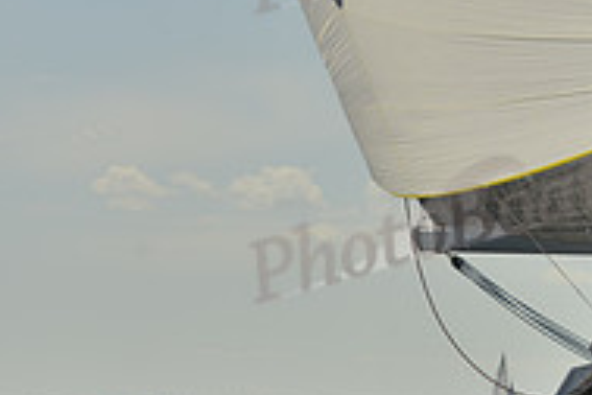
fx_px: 4785
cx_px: 855
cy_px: 340
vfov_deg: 4.7
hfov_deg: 7.0
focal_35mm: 291
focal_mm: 95
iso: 280
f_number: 10
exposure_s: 1/1600
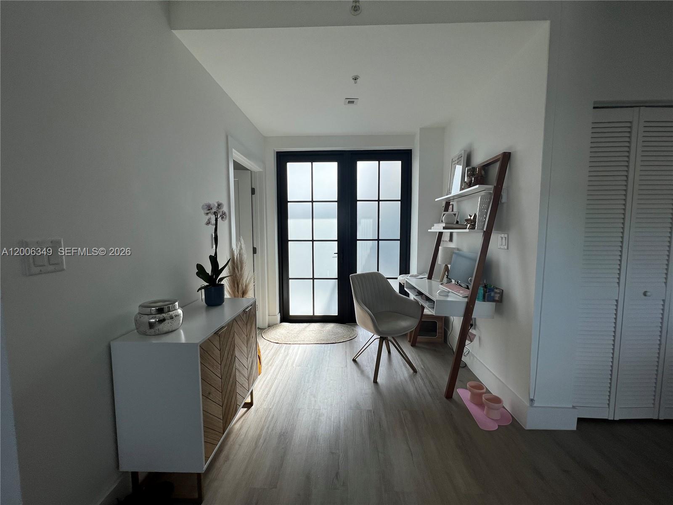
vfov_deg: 89.9
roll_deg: +0.2
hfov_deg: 106.2
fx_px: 253
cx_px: 336
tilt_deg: -4.8
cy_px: 252
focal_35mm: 13
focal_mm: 1.57
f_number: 1.8
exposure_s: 1/231
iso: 32
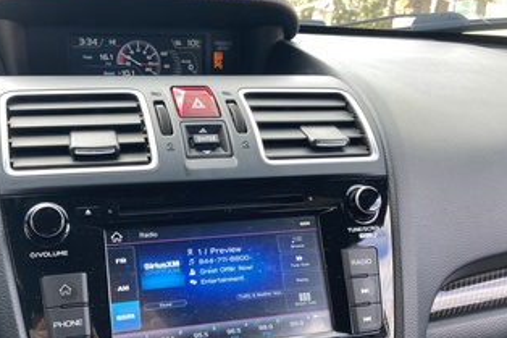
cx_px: 202
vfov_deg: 33.7
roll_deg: -0.6
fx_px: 549
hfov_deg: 49.3
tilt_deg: -21.7
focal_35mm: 39
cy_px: 235
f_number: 1.8
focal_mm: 3.99
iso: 40
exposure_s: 1/100
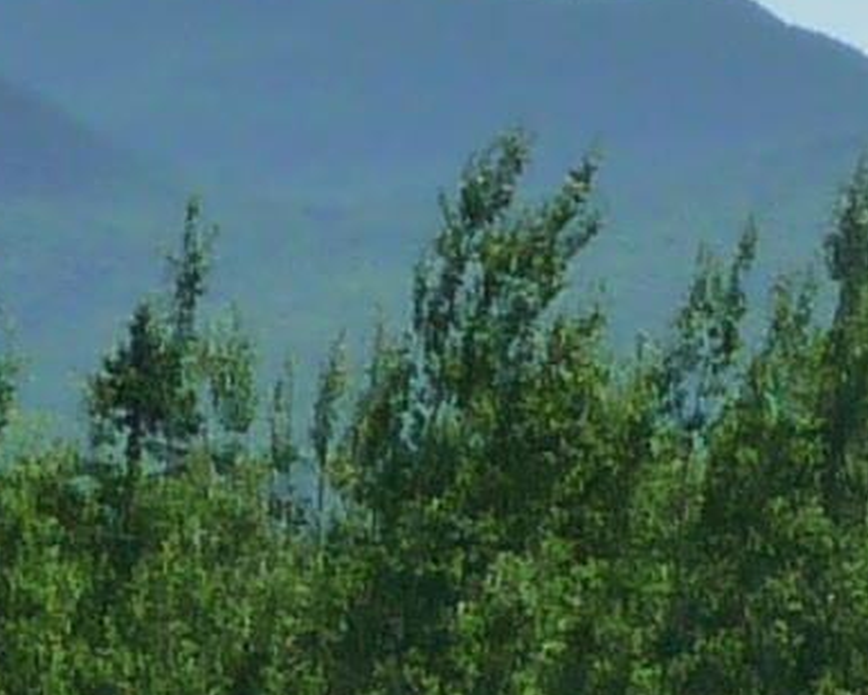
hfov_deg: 4.0
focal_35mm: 485
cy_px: -67
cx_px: 256
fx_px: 12463
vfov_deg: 3.2
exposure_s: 1/250
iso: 160
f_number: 10
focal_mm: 9.3
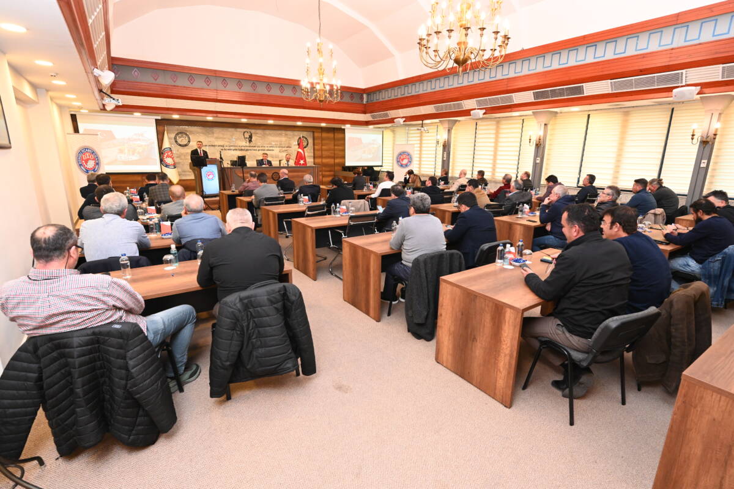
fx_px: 357
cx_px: 367
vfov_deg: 68.9
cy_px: 244
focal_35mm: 18
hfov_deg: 91.6
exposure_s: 1/60
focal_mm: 17.5
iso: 2800
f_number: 6.3
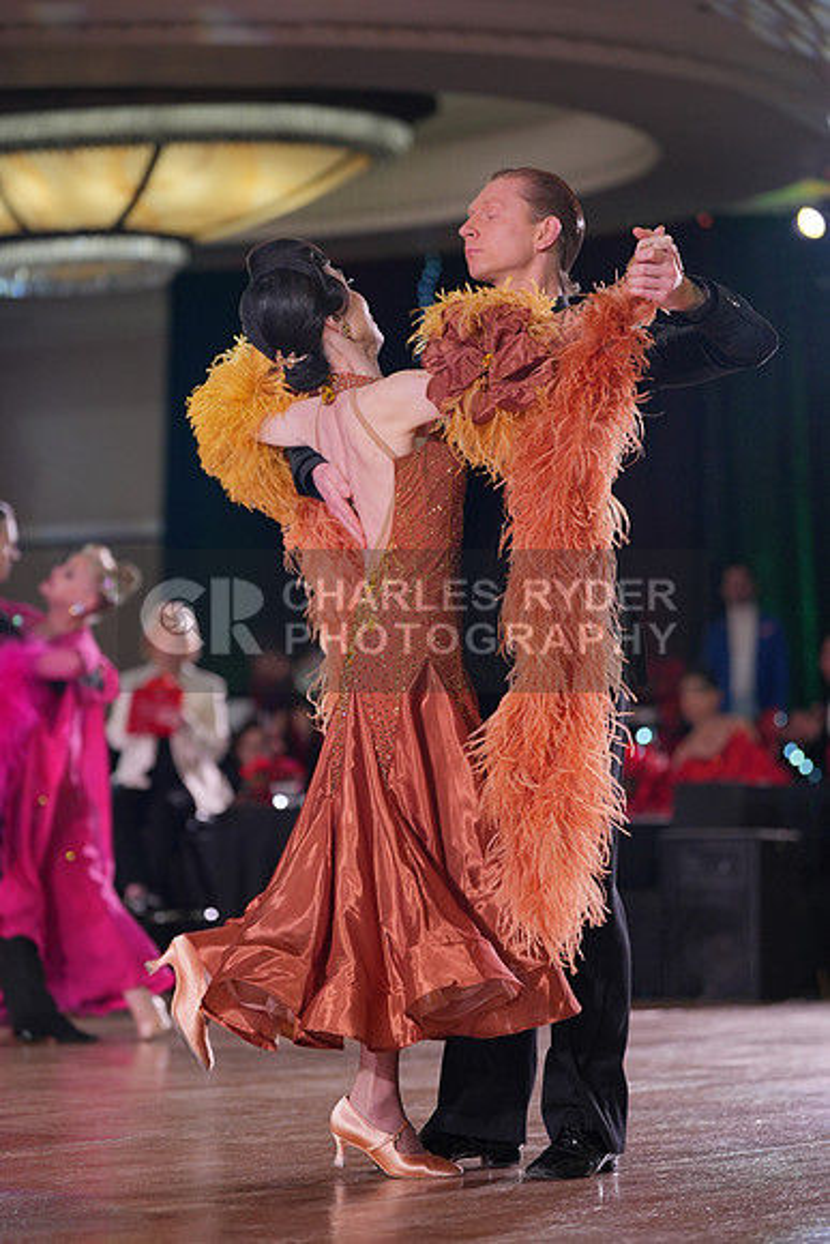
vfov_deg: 17.9
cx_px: 415
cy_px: 622
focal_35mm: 114
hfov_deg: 12.0
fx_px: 3940
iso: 800
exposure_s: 1/500
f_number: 2.8
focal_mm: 114
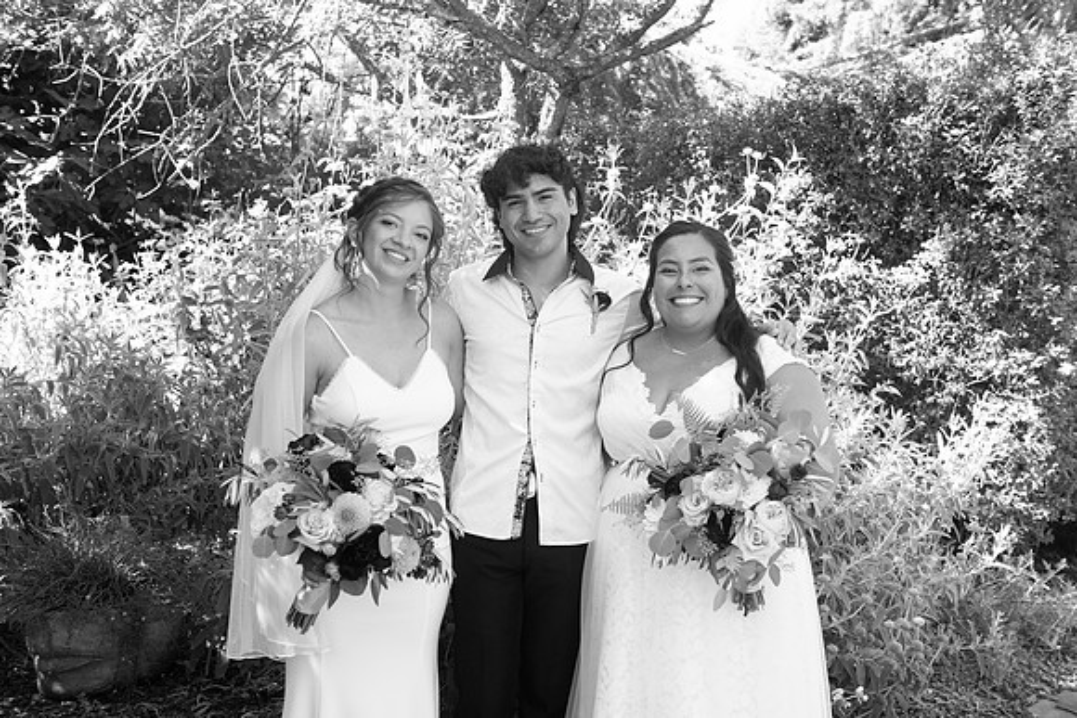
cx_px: 538
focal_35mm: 45
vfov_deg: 29.9
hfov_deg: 43.6
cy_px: 359
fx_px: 1347
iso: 640
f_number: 4.5
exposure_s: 1/400
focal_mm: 45
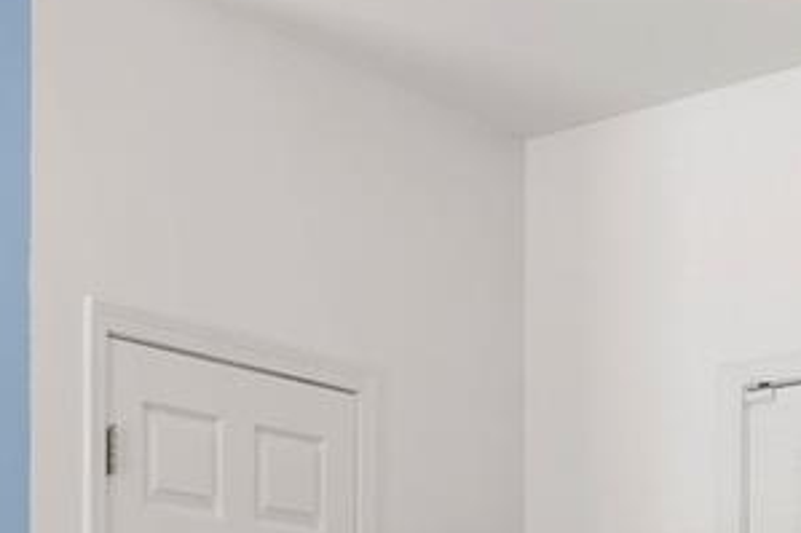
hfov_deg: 21.7
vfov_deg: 14.2
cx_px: -67
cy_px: 845
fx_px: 1979
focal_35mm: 89
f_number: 9
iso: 200
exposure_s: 1
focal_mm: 13
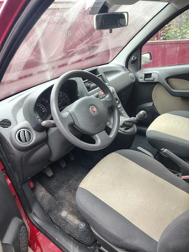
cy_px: 126
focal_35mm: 24
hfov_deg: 56.8
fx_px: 175
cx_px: 94
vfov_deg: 71.6
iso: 142
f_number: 1.8
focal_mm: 5.56
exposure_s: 1/100
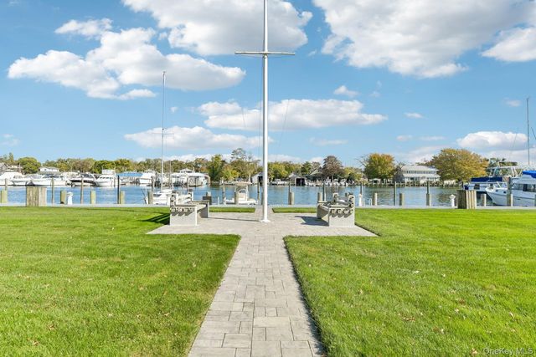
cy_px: 178
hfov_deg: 84.0
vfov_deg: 62.0
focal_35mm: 20
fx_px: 298
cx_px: 268
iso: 250
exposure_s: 1/640
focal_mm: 20
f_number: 9
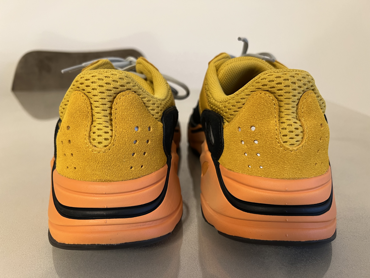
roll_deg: +0.4
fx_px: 278
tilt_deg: -19.2
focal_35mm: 26
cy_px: 139
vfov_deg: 53.1
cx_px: 185
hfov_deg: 67.3
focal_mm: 5.7
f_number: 1.5
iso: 100
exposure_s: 1/50
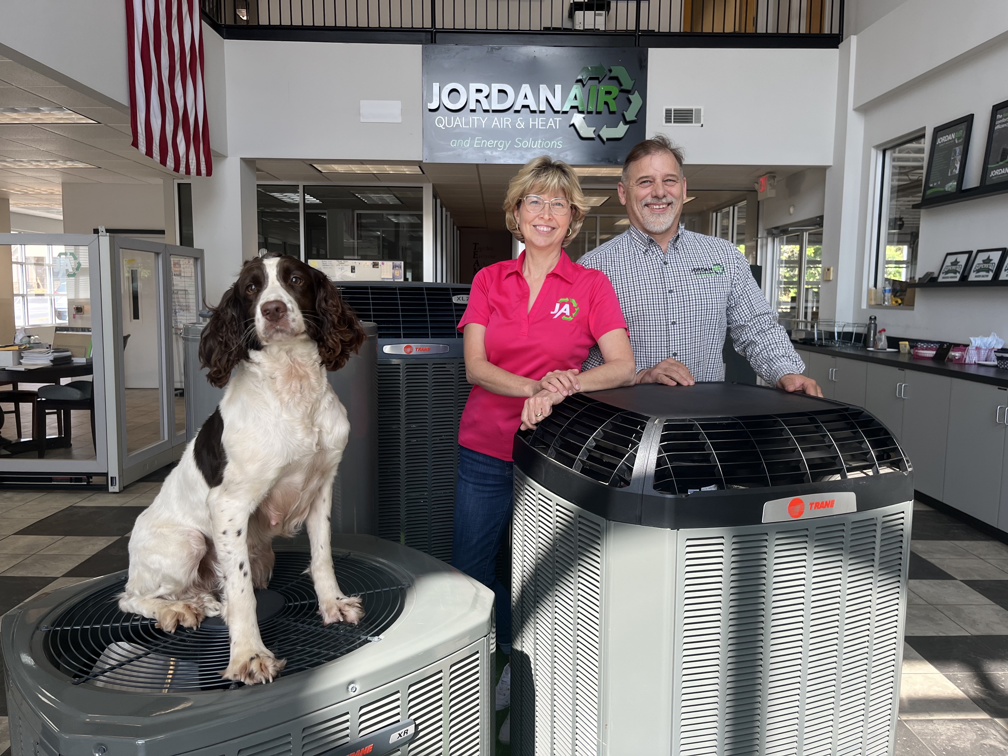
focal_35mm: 26
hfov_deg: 67.3
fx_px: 757
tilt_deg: -6.0
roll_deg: +0.0
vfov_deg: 53.1
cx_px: 504
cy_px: 378
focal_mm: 5.1
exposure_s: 1/140
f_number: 1.6
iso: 40
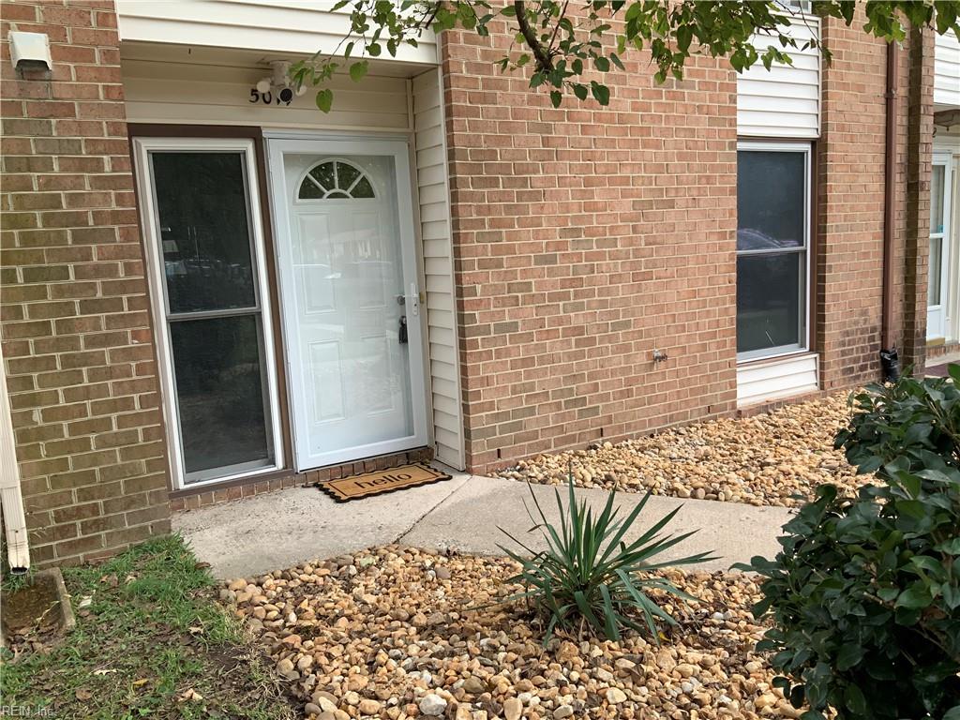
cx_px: 480
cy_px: 360
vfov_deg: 48.2
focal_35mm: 29
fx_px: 804
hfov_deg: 61.7
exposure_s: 1/236
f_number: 1.8
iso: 16
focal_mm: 3
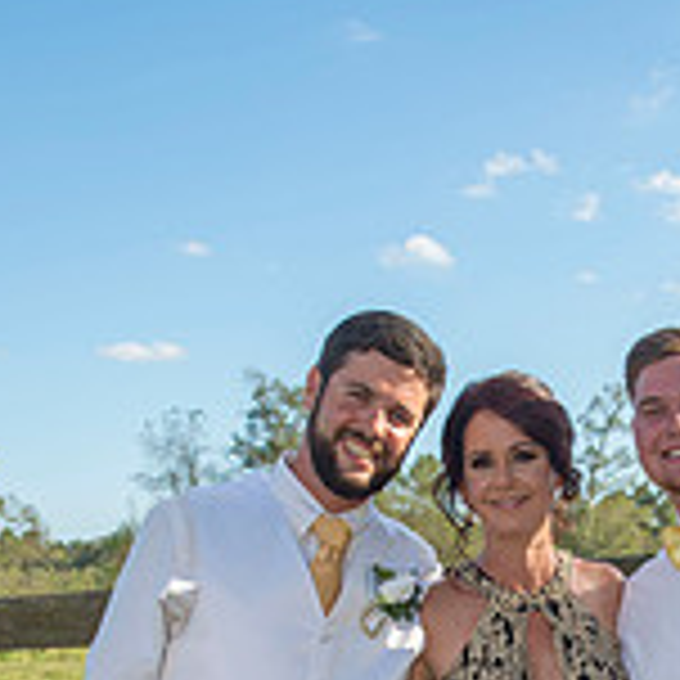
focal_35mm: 81
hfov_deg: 21.1
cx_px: 538
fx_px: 1800
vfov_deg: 20.1
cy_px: 802
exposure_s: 1/320
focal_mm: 32
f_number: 7.1
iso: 200
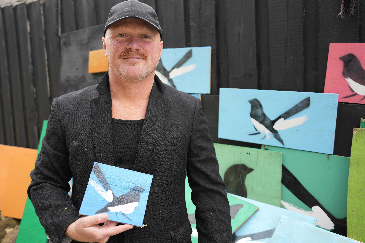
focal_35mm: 31
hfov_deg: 60.3
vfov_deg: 42.3
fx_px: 314
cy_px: 122
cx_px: 182
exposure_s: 1/100
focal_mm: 31
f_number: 3.2
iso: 100
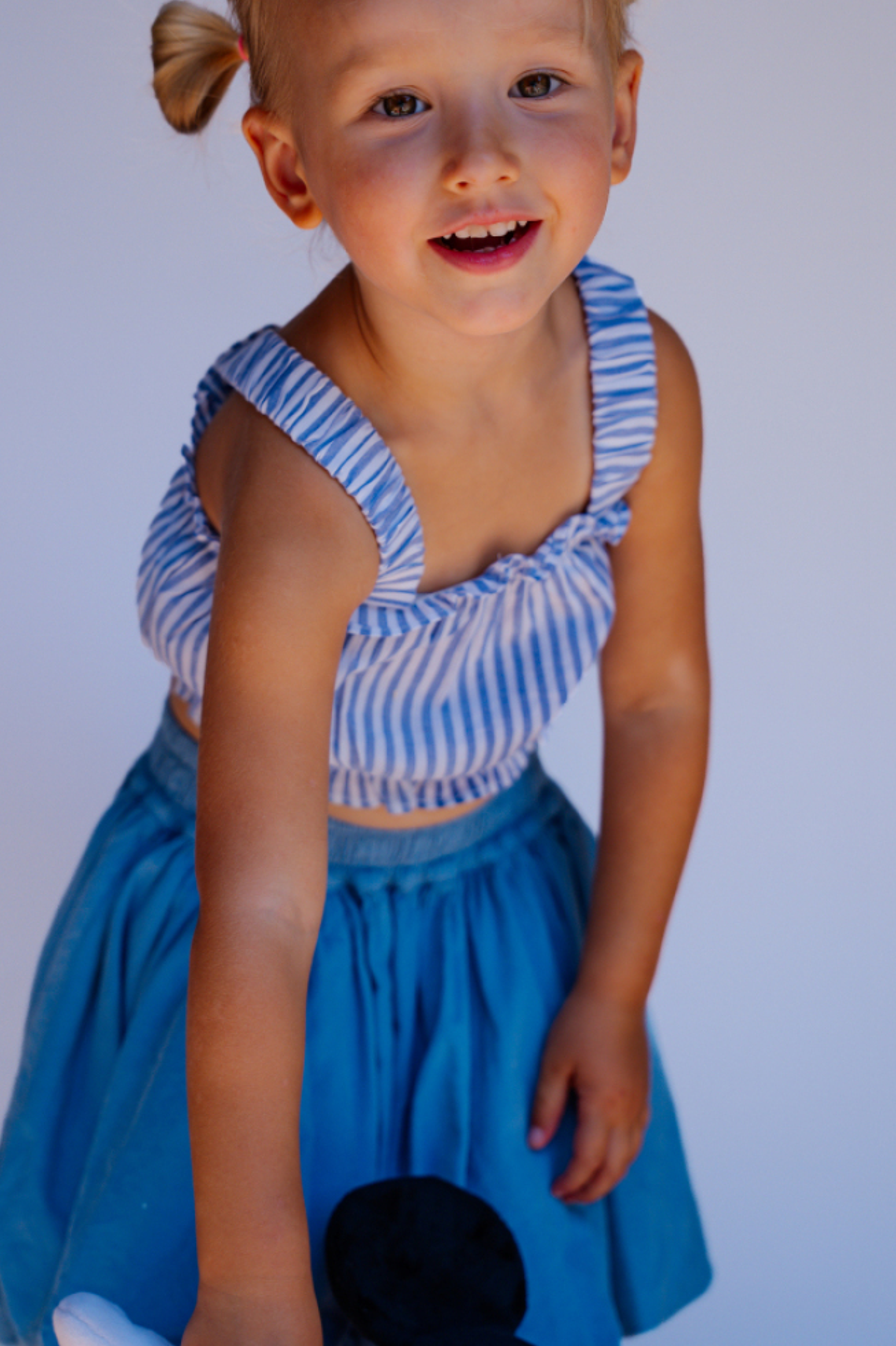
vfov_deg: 33.3
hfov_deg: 22.6
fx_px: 2245
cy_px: 552
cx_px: 414
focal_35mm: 60
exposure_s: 1/800
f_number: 2.8
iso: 100
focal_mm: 49.1
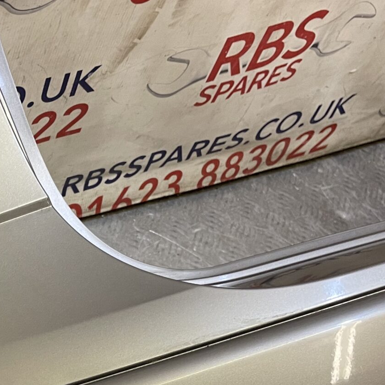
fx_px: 881
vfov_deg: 23.3
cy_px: 411
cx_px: -48
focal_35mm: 70
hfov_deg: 23.1
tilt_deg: -61.0
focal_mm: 4.2
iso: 100
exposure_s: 1/50
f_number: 1.6
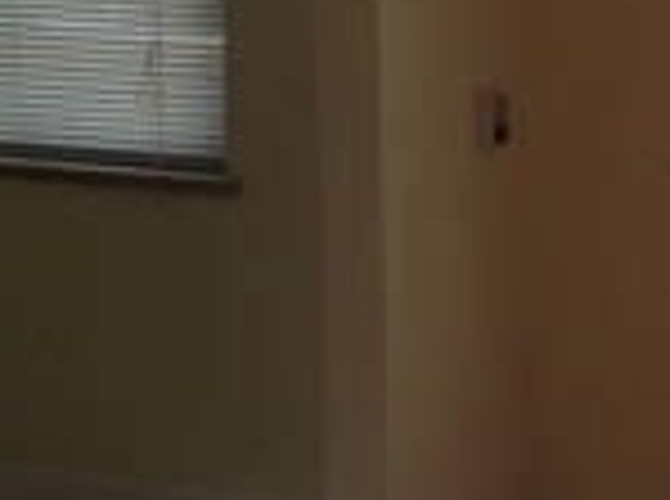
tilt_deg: -9.0
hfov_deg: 11.9
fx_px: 3031
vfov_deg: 9.4
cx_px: 1095
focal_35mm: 157
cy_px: 302
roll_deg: -1.9
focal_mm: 4.28
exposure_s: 1/24
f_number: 2.4
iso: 50
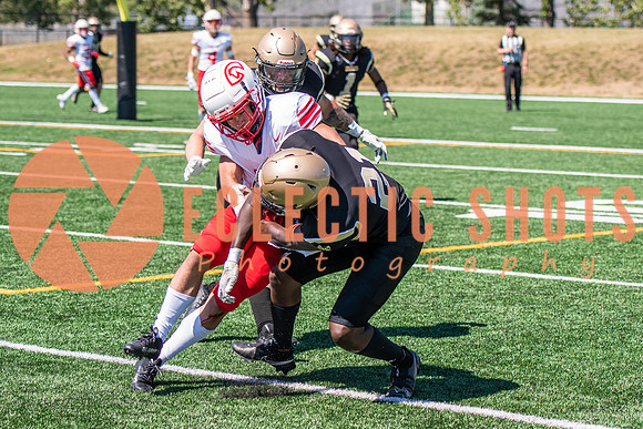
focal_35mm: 129
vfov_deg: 10.6
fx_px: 2308
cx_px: 356
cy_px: 202
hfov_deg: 15.9
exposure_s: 1/2000
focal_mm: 70
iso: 160
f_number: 2.8
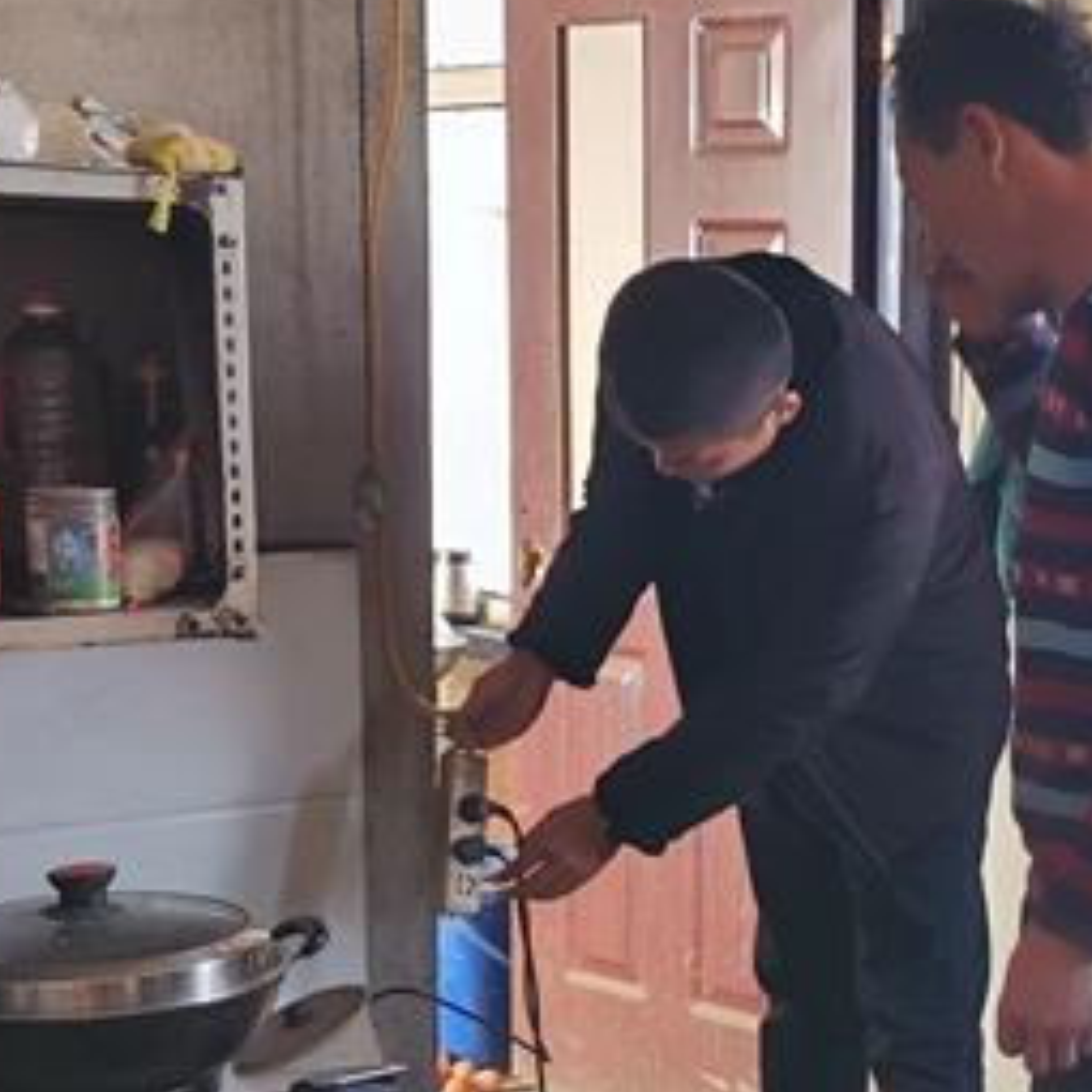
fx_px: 2677
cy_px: 737
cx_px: 1032
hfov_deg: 22.4
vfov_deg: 22.9
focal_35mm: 75
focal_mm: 5.58
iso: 250
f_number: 1.8
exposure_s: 1/100
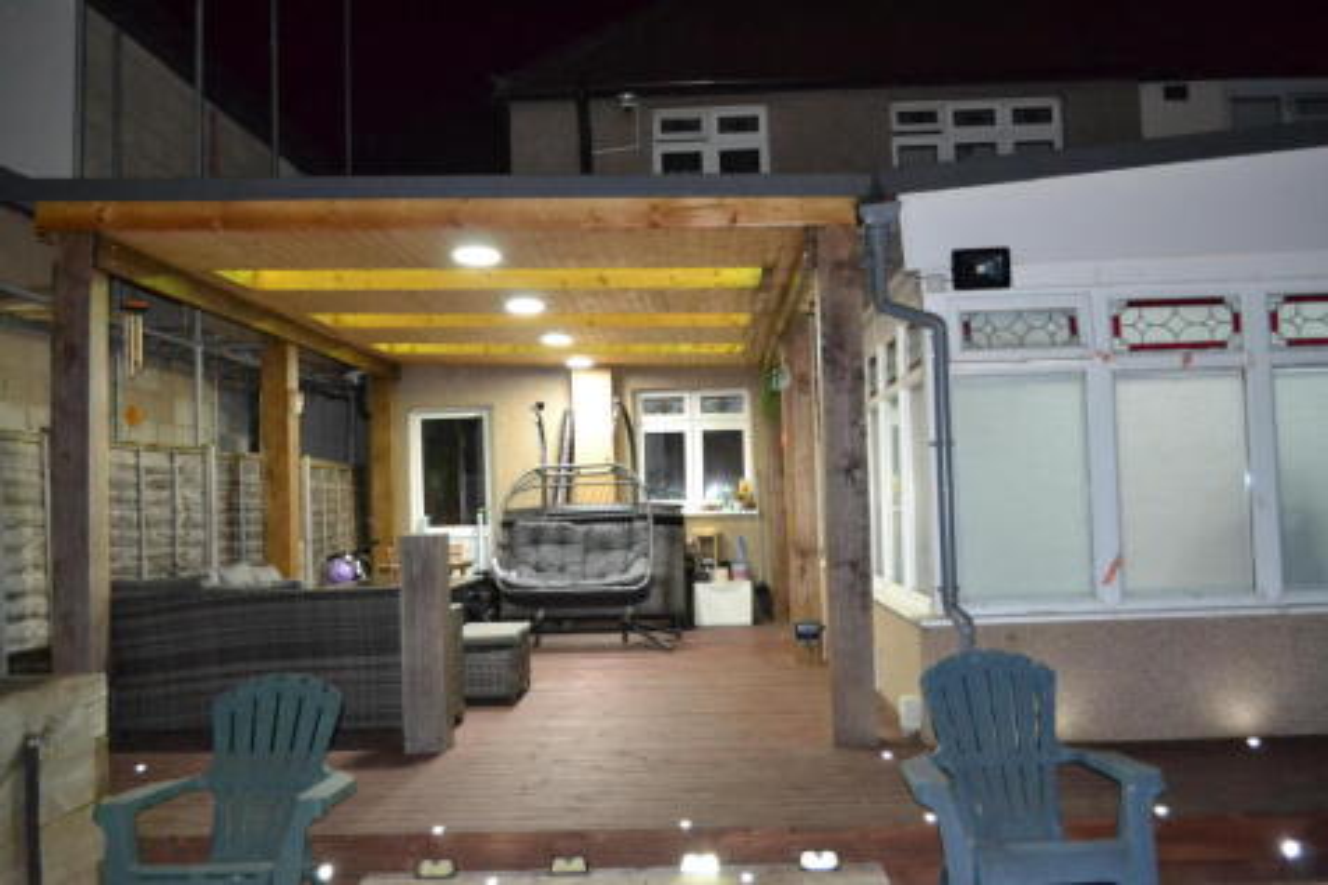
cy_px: 442
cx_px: 664
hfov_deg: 57.2
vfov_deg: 39.9
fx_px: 1217
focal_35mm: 33
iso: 3200
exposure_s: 1/60
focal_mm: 22
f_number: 3.8
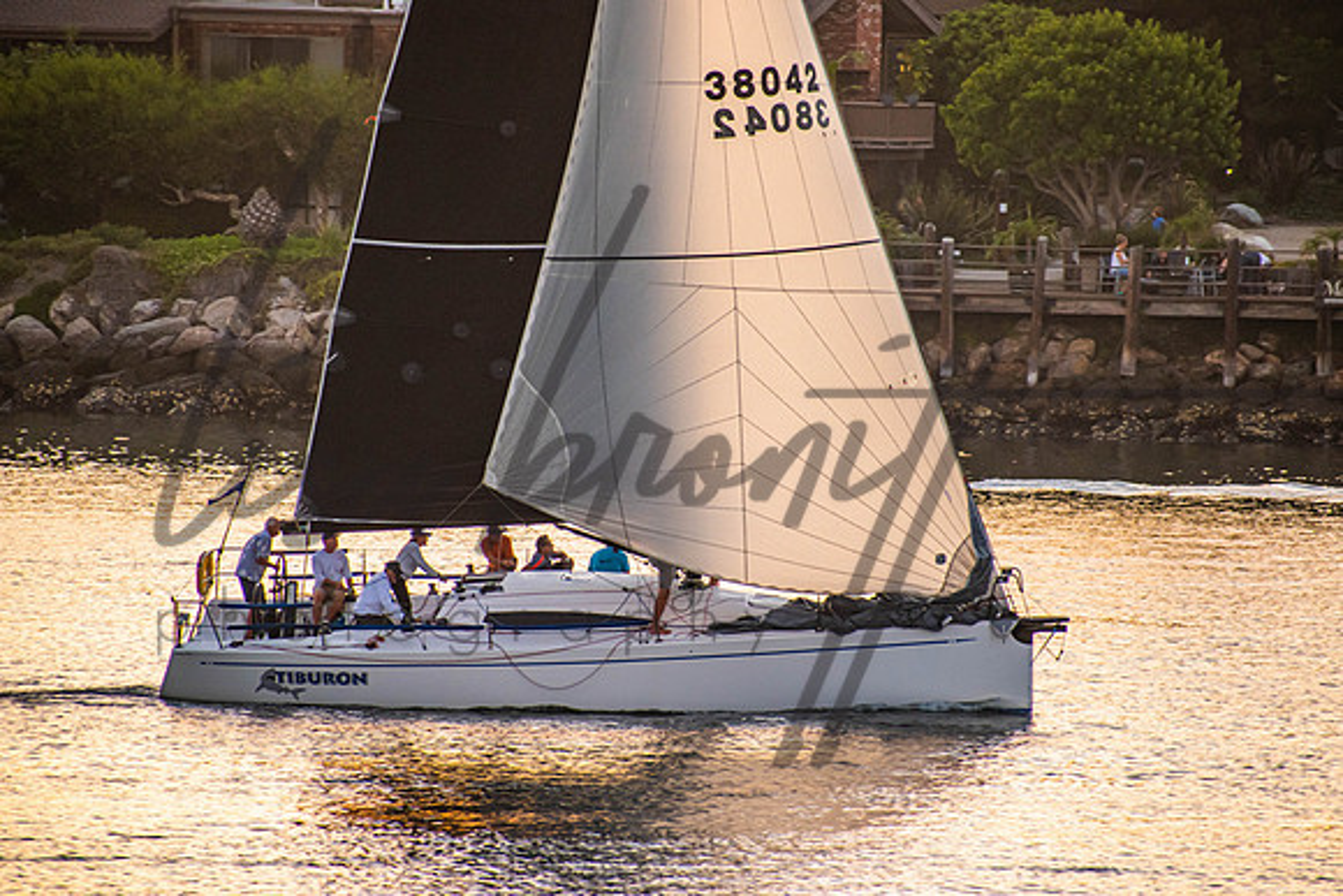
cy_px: 448
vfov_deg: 3.1
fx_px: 16791
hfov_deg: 4.6
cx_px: 672
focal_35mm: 450
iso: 800
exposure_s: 1/160
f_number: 6.3
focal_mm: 300
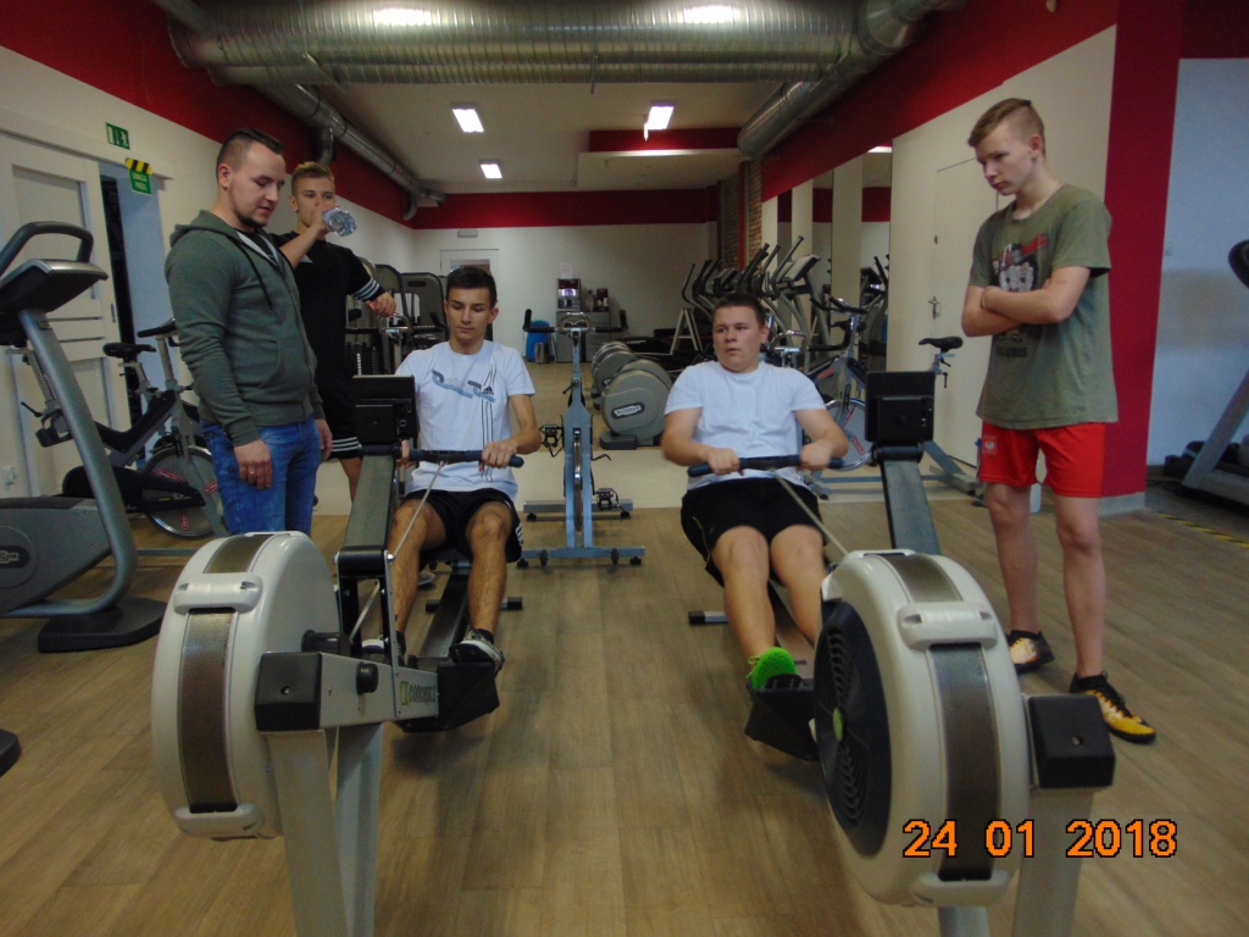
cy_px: 468
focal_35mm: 25
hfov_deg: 69.4
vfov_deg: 54.9
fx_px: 902
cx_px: 624
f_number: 3
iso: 200
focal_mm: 4.5
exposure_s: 1/30
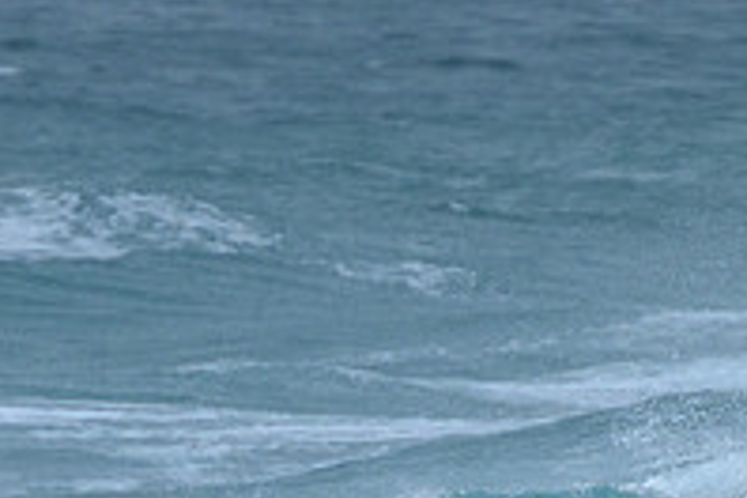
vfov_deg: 0.9
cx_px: 752
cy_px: 575
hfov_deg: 1.3
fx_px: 33446
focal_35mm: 1612
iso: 500
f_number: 8
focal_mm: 400
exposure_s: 1/2000
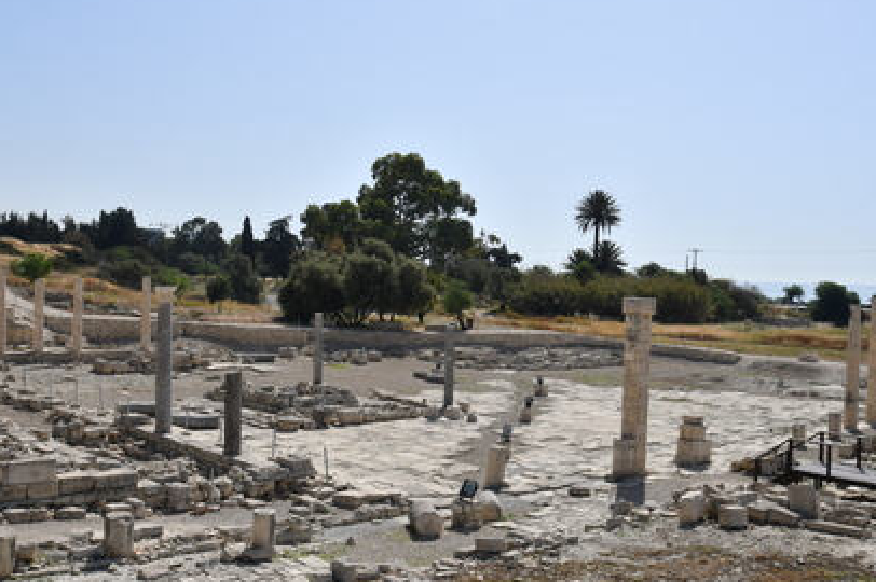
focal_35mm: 39
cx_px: 419
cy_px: 301
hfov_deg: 49.6
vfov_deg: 34.1
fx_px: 948
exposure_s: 1/500
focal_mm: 24
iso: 200
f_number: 11
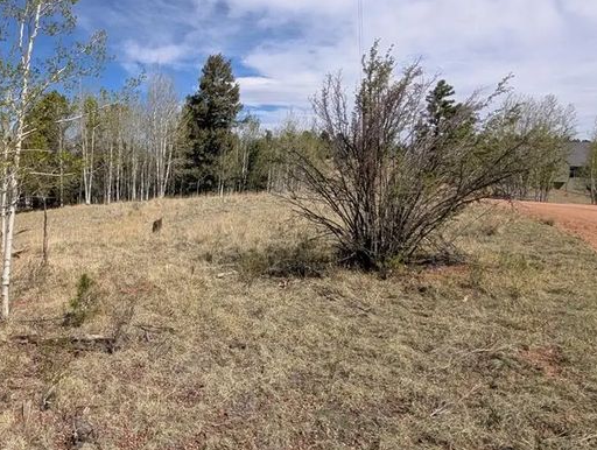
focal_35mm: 24
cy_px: 187
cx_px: 138
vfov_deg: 56.7
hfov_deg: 66.3
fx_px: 415
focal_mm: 2.02
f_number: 1.7
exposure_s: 1/3906
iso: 56
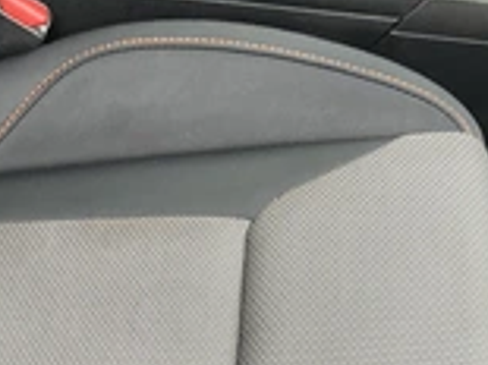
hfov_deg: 25.6
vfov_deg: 19.0
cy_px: 378
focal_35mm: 75
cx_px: 104
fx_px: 1056
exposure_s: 1/60
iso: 80
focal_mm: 3
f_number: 1.8
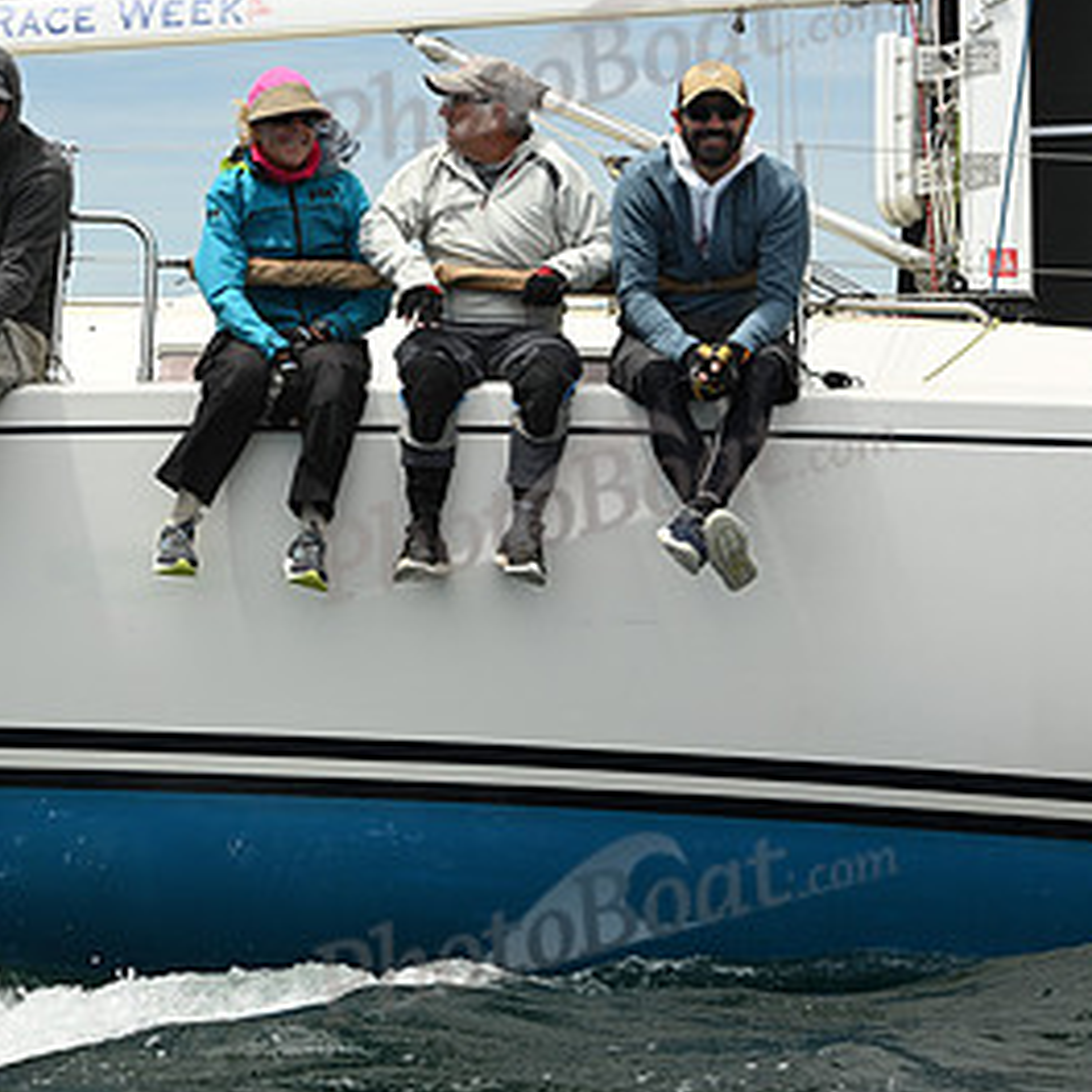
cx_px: 103
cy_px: 341
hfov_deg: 10.4
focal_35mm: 168
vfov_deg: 10.4
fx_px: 5996
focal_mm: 90
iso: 320
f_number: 9
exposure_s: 1/1000
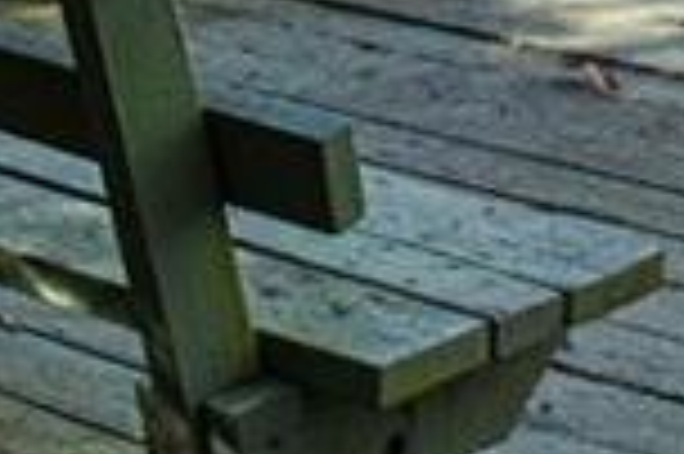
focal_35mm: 162
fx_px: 3075
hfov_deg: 12.2
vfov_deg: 7.6
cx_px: 999
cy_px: -816
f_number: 9
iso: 1600
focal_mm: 24
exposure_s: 1/320
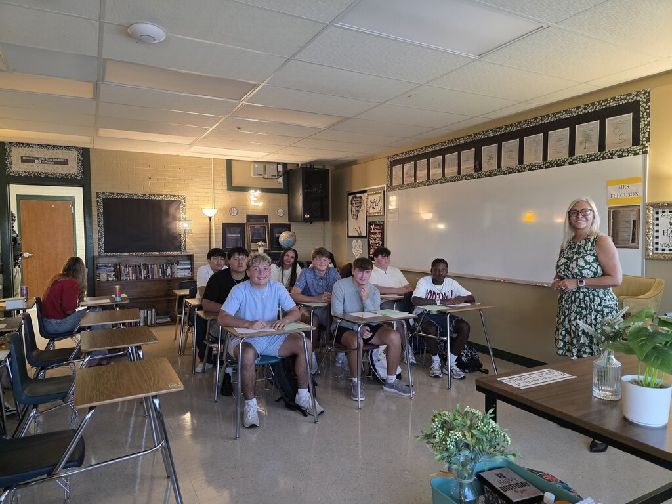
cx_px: 336
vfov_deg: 58.9
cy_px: 252
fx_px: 446
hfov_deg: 73.9
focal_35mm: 23
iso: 800
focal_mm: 6.3
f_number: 1.7
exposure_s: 1/120
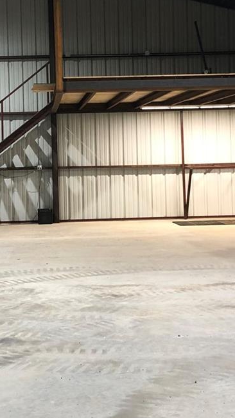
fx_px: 798
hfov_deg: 16.7
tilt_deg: +1.2
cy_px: 161
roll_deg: +0.7
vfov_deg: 29.3
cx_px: 81
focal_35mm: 72
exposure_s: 1/24
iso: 40
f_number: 1.8
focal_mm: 4
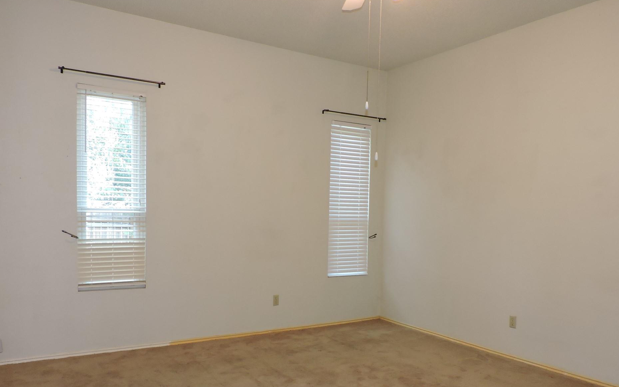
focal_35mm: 28
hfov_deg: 66.5
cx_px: 309
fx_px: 472
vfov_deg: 44.2
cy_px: 241
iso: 360
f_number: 3
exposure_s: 1/40
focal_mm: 4.3
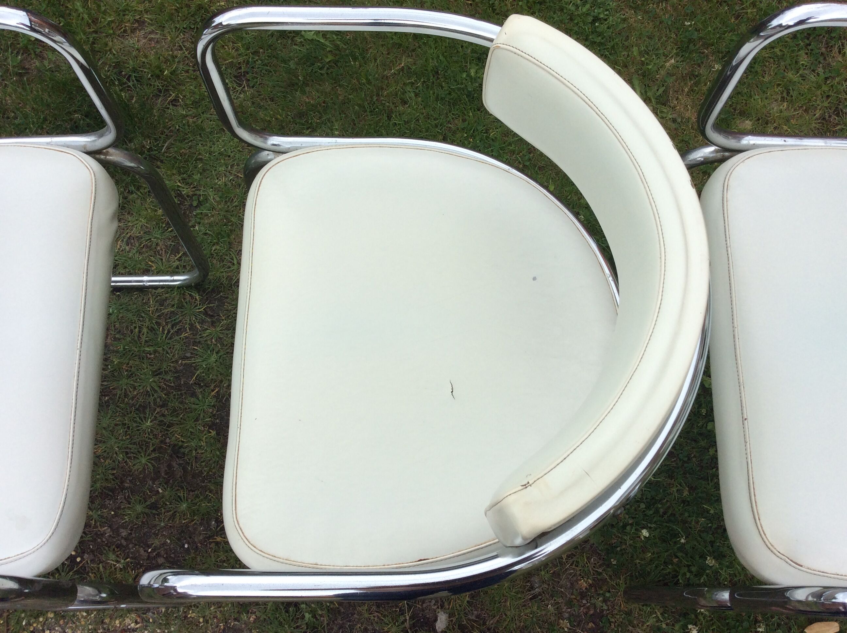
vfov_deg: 44.1
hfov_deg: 56.9
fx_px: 782
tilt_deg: -71.7
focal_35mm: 32
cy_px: 316
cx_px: 424
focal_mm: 3.3
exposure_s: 1/602
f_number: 2.4
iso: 32
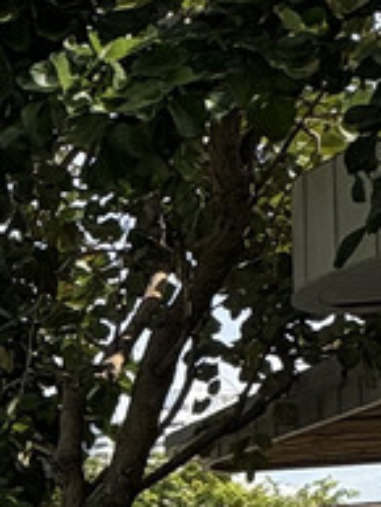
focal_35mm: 87
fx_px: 1275
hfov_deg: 11.9
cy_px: 672
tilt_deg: +1.8
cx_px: -652
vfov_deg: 20.4
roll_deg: +0.6
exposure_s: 1/1506
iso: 50
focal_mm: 2.22
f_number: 2.2
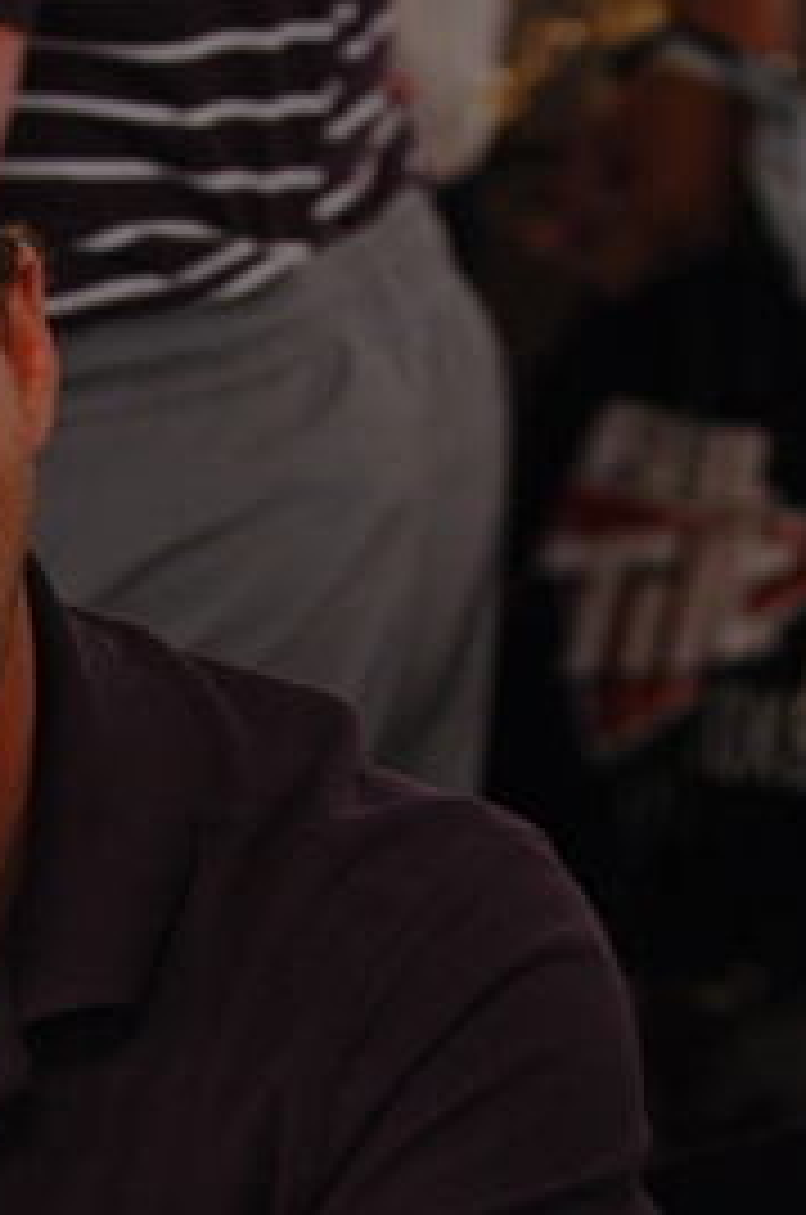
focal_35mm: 311
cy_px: 1388
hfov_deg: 4.4
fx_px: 10484
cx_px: -176
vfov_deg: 6.6
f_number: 2.8
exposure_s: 1/80
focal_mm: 80
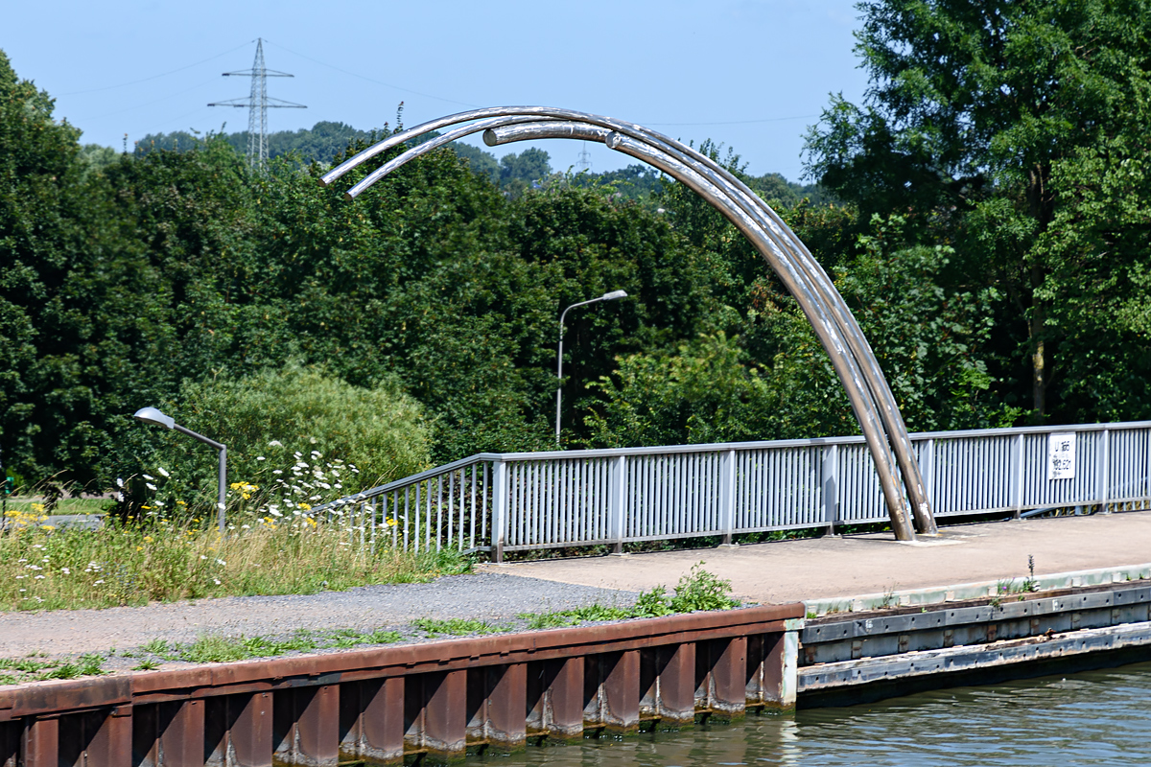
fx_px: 3836
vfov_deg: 11.4
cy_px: 384
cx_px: 576
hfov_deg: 17.1
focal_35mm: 120
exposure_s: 1/250
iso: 100
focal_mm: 80
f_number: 8
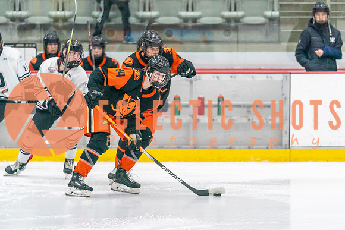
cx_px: 166
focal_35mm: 267
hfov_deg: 7.7
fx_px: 2555
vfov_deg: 5.2
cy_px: 115
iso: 3200
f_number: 2.8
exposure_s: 1/1250
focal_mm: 200
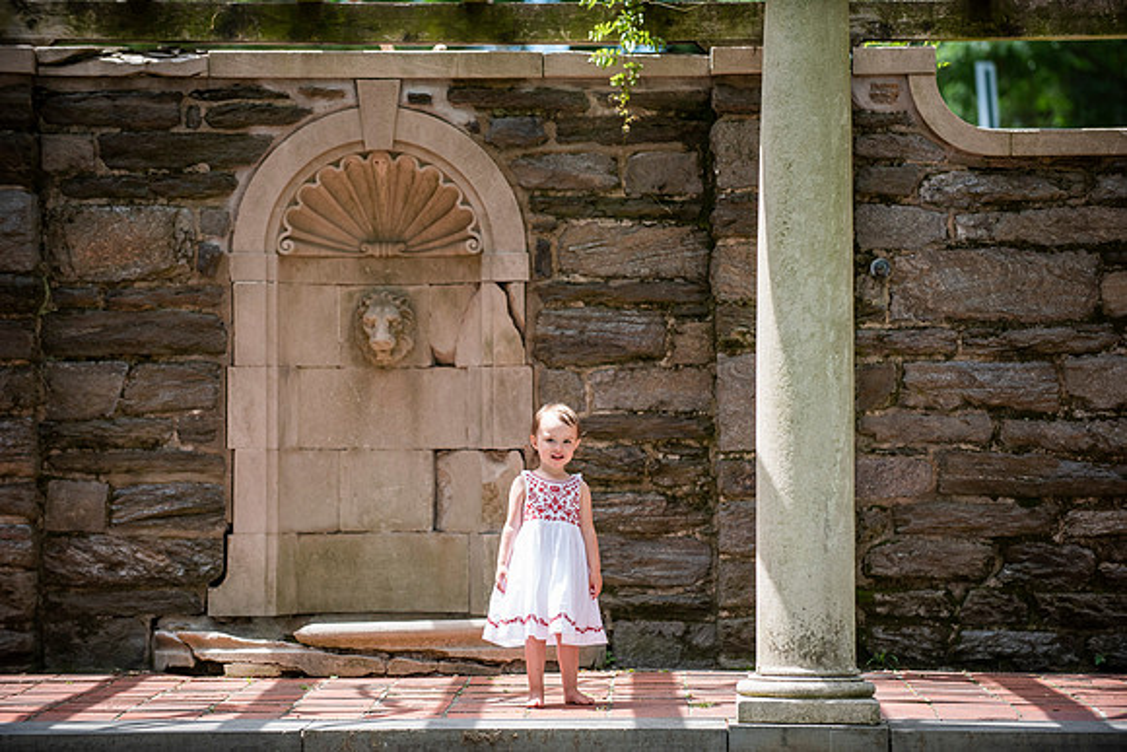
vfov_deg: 9.8
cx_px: 564
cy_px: 376
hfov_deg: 14.7
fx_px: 4384
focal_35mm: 140
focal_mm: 140
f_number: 3.2
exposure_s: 1/3200
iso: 640
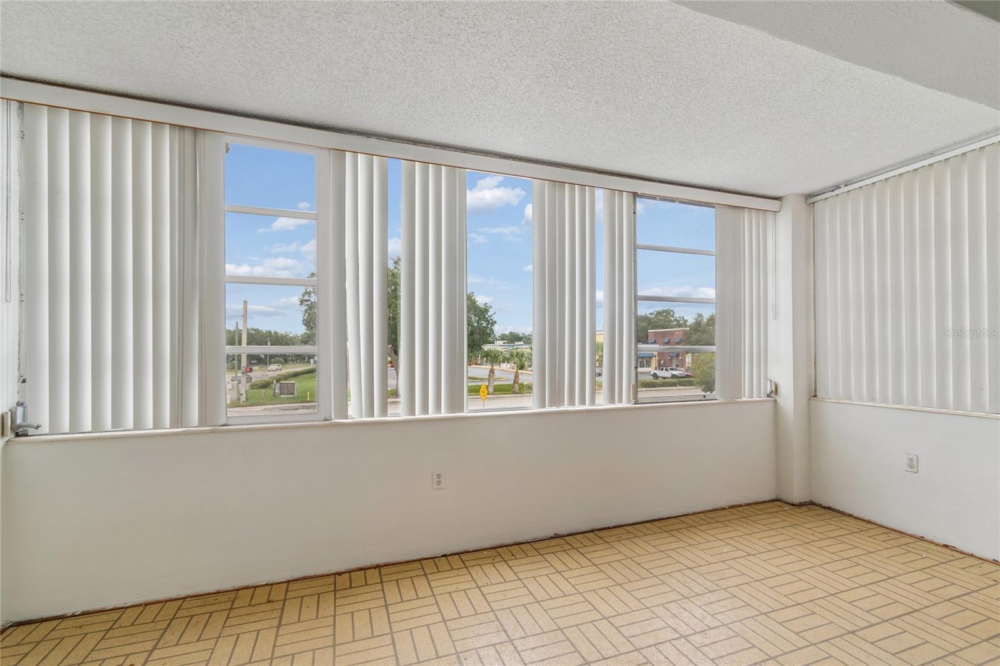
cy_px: 333
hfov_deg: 100.4
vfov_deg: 77.3
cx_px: 500
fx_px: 417
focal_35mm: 15
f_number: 4.5
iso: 100
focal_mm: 10
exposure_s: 1/125
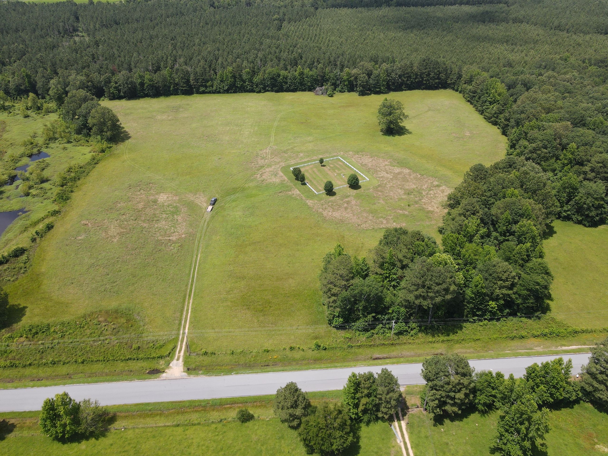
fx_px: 422
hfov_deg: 71.6
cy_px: 228
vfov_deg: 56.8
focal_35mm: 24
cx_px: 304
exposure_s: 1/500
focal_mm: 4.5
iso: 100
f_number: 2.8
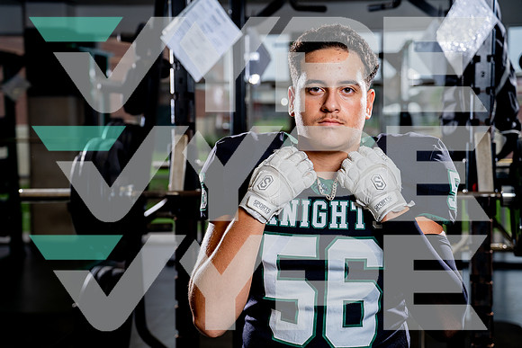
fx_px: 967
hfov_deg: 30.2
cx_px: 261
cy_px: 174
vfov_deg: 20.4
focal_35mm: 67
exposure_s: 1/250
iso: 100
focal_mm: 65
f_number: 4
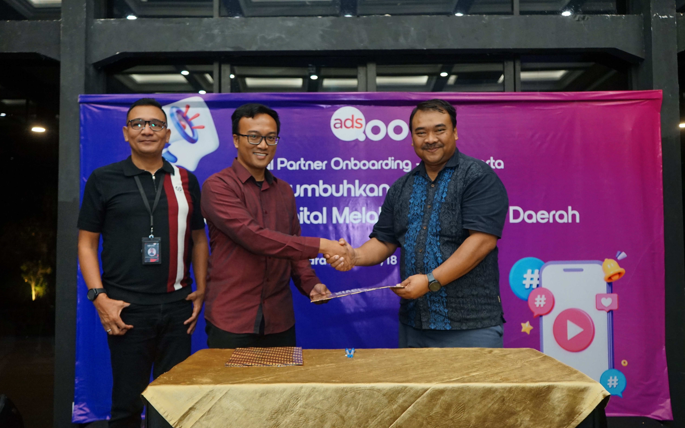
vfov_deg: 39.4
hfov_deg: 59.7
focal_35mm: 32
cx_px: 344
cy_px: 223
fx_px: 597
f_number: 3.5
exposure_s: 1/100
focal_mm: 31
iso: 1250
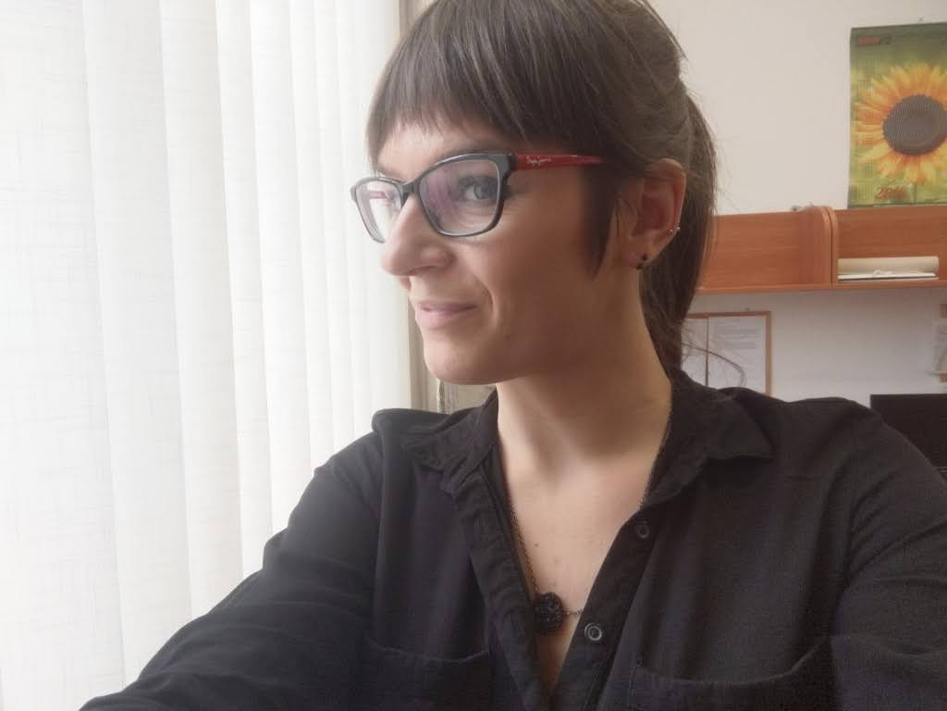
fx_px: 657
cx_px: 474
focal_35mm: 24
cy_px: 356
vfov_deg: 56.8
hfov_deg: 71.6
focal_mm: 2.51
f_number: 2
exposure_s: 1/100
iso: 72
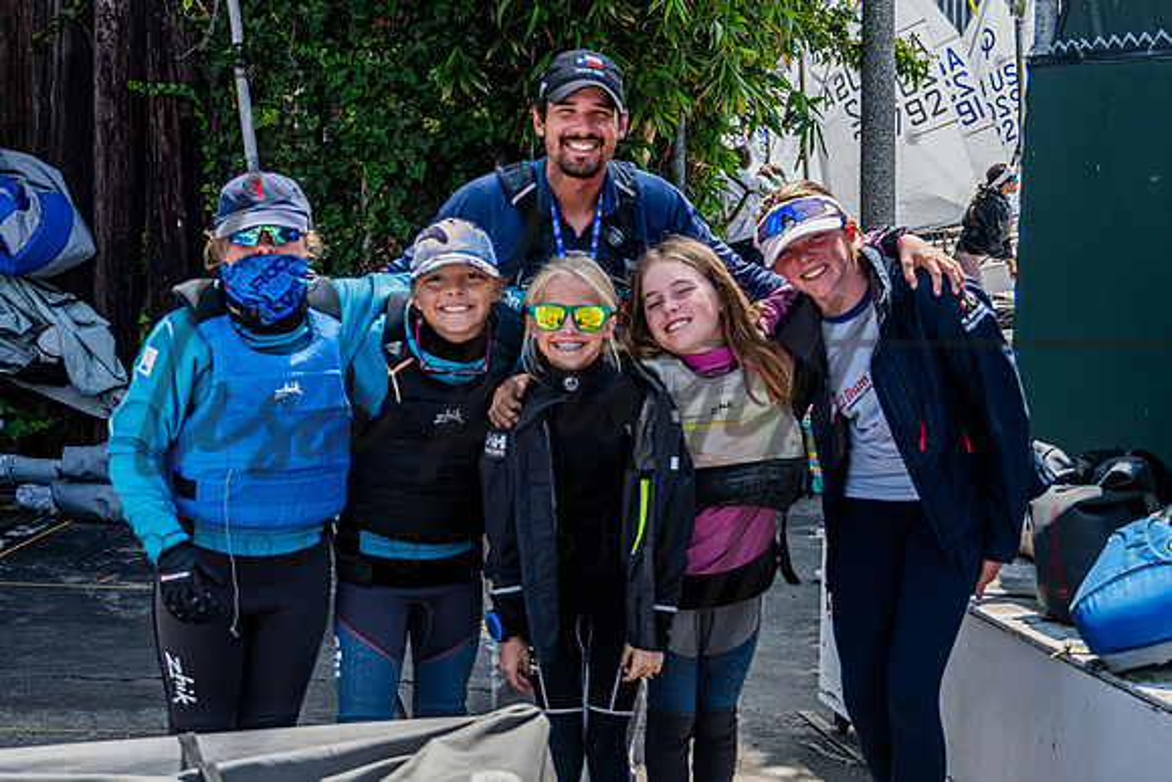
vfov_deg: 23.4
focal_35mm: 58
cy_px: 330
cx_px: 611
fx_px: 1886
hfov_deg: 34.5
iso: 1000
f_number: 5.6
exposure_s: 1/2500
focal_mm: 50
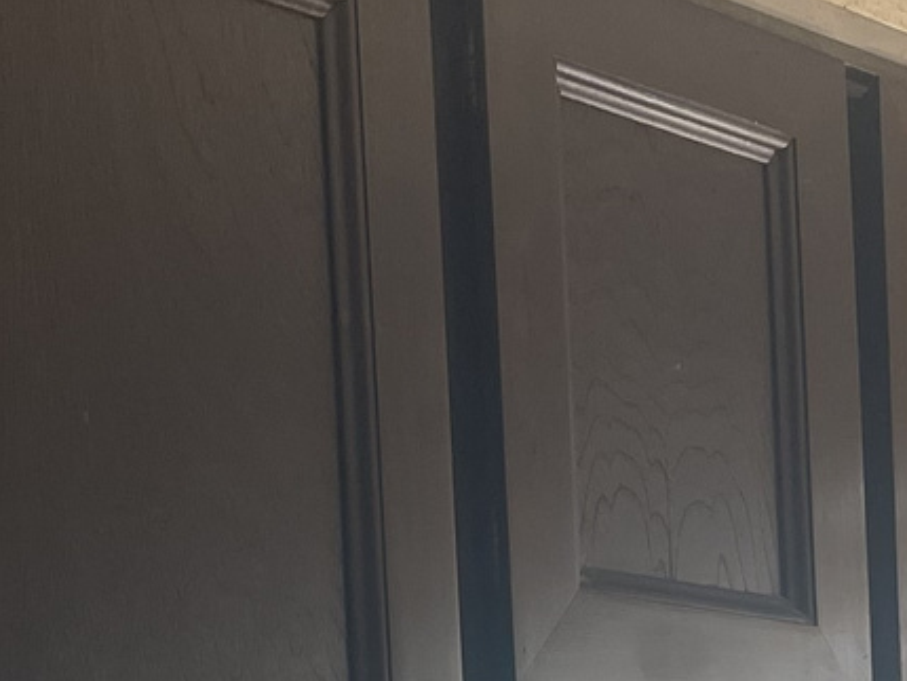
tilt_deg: -3.4
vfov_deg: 11.6
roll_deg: +2.2
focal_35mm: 119
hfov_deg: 16.5
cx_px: 603
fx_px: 3120
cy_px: 1225
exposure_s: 1/157
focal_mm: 5.1
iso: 32
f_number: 1.6
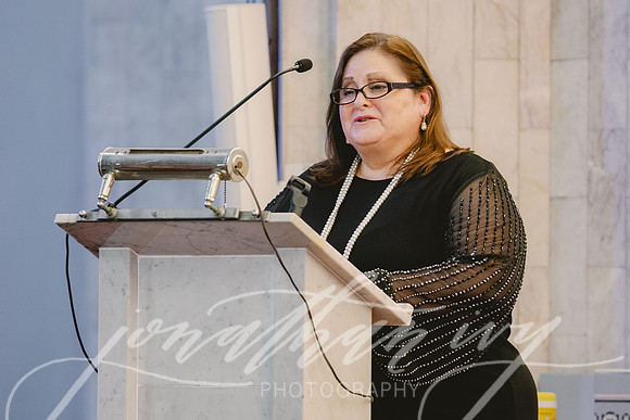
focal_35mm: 324
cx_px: 315
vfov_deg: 4.2
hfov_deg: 6.4
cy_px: 210
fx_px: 5676
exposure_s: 1/125
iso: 2500
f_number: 3.2
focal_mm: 200
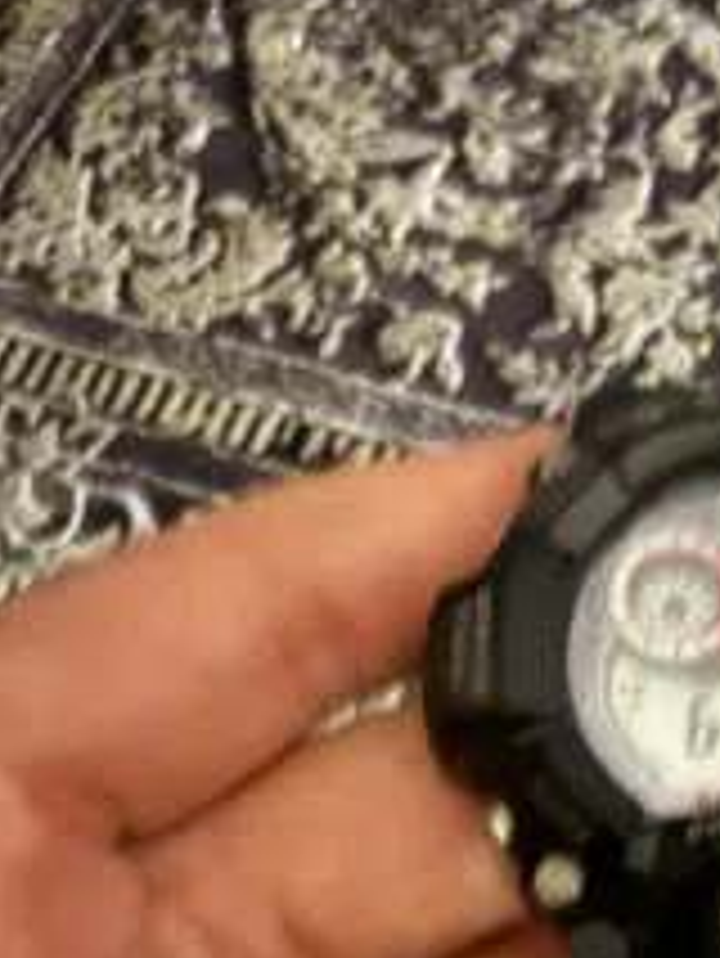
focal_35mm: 45
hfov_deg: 30.5
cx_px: 670
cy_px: 657
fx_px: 1247
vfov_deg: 41.4
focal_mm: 2.22
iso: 640
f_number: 2.2
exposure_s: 1/5
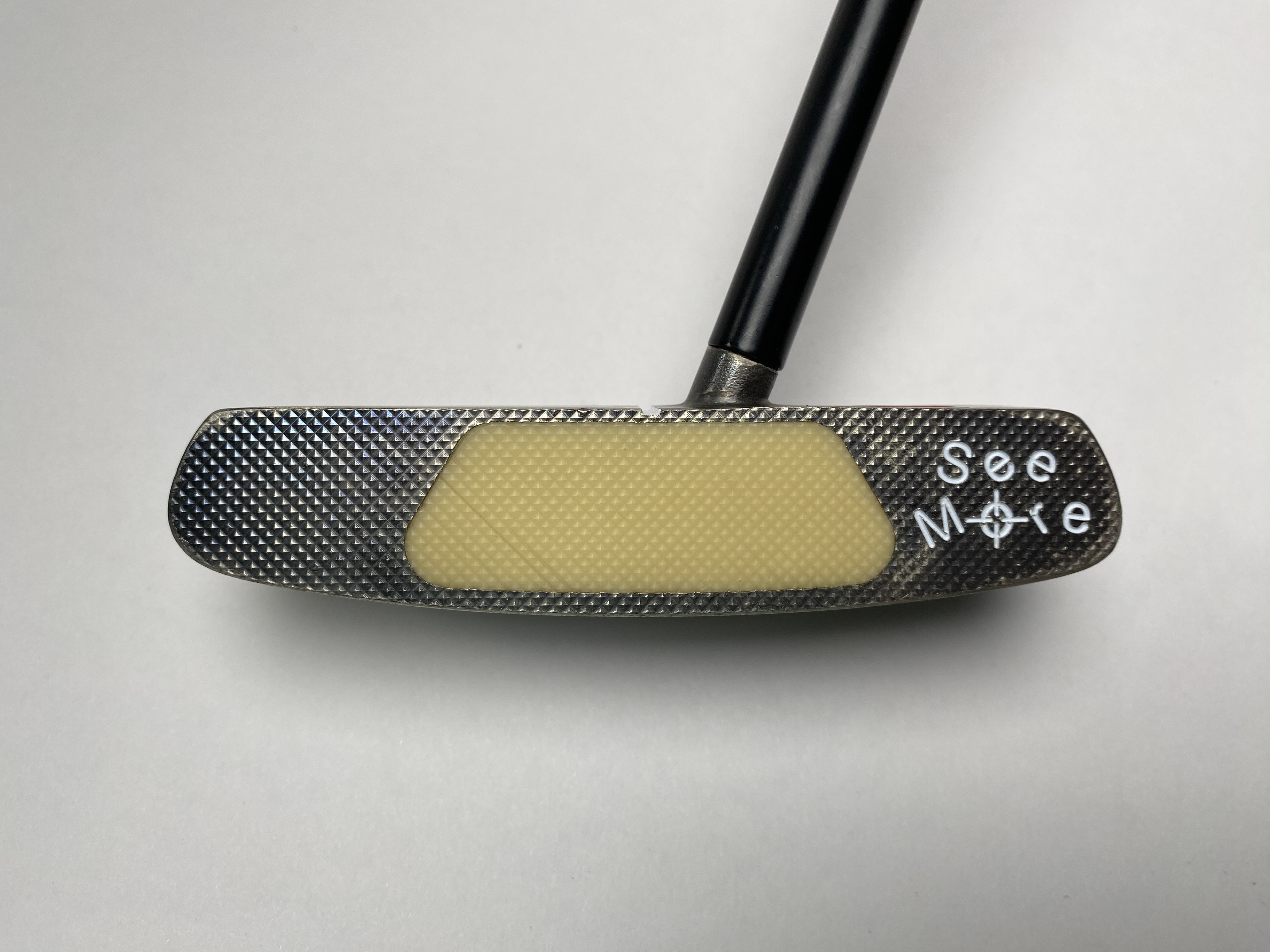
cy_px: 476
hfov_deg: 69.4
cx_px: 635
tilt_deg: -72.0
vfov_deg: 54.9
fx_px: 917
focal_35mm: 25
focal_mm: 4.25
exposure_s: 1/321
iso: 32
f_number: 1.8
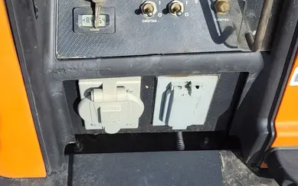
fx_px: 422
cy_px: 61
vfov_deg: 24.7
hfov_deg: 38.8
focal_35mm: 52
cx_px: 135
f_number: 1.8
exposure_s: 1/1567
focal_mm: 5.4
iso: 40
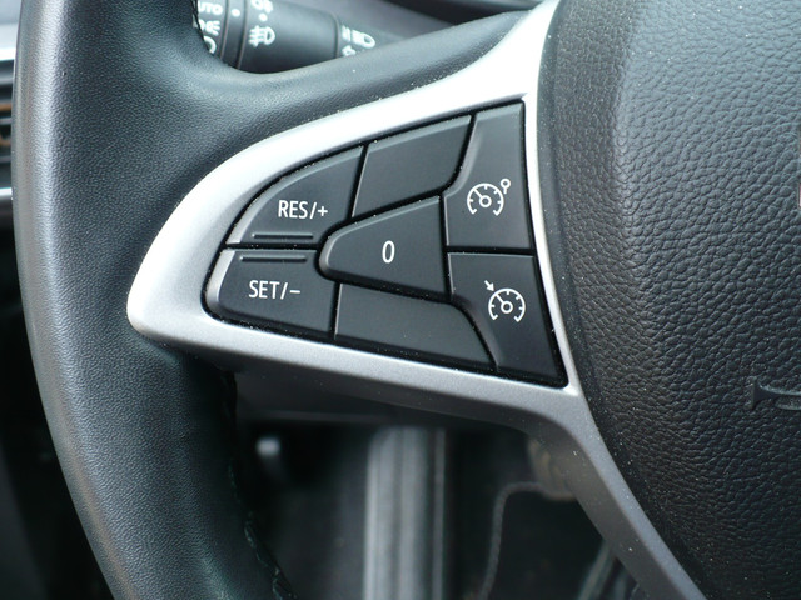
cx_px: 400
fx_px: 972
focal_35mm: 42
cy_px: 300
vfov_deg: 34.3
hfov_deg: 44.8
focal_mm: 6.1
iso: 100
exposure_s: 1/50
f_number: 2.8
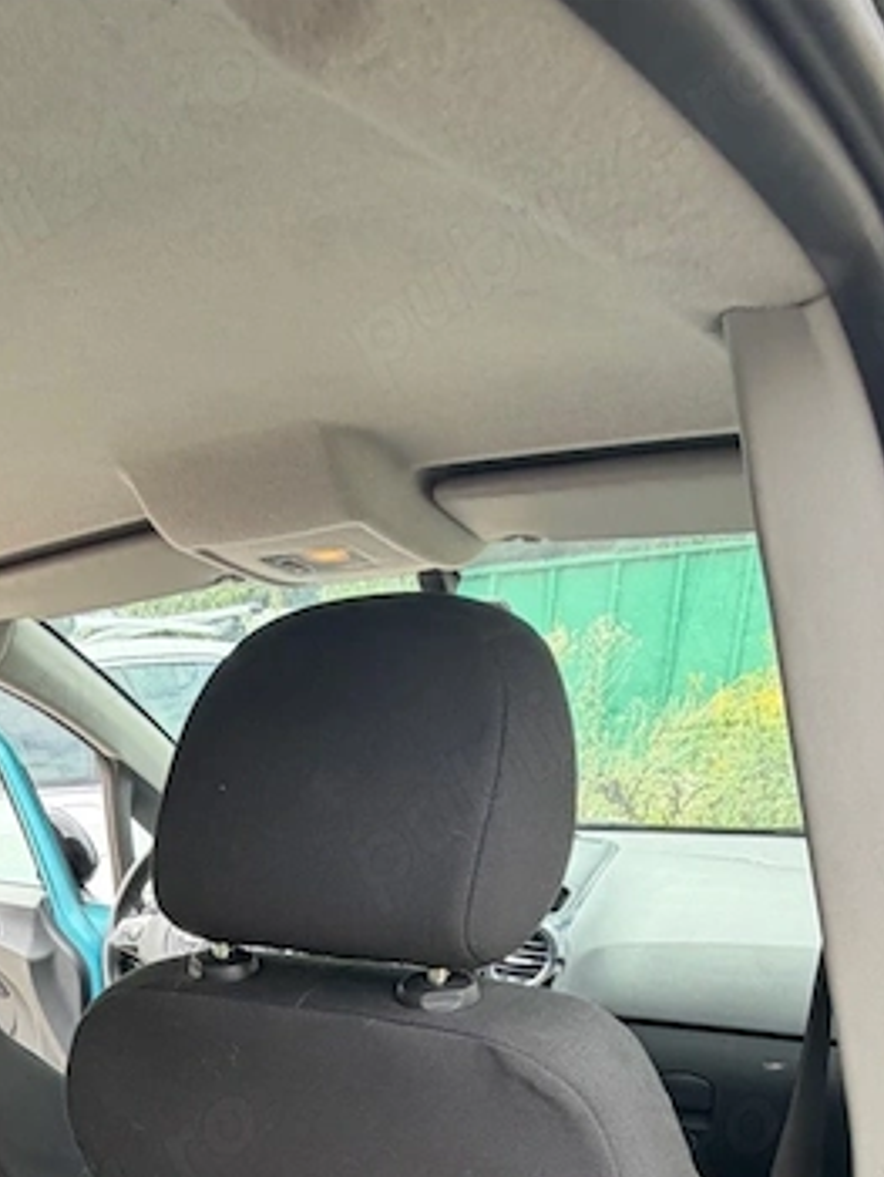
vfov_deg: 42.5
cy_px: 1335
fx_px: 1088
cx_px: 175
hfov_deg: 42.2
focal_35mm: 32
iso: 80
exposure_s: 1/121
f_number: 2.2
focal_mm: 2.22
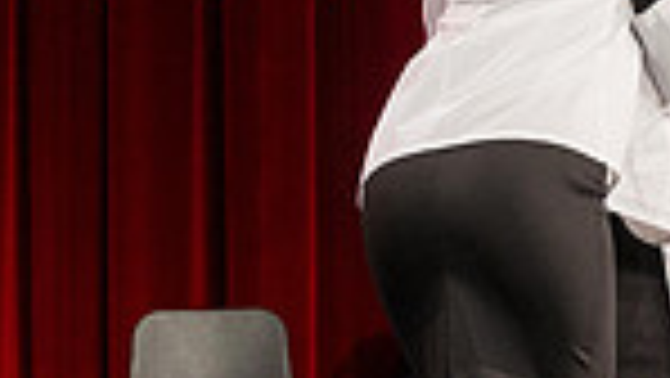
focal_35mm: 166
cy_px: 92
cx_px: 630
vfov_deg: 7.3
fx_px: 2951
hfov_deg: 12.8
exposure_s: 1/320
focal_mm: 40.7
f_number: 3.5
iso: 1250
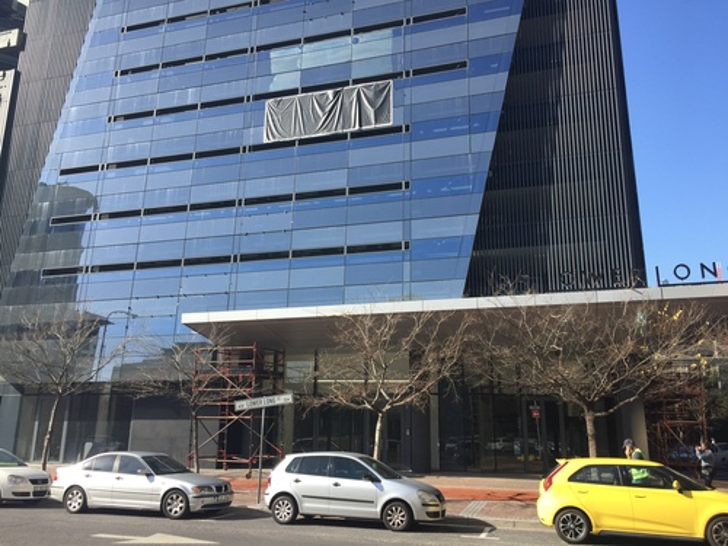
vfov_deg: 48.2
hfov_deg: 61.7
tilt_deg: +13.6
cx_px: 364
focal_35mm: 29
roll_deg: -1.3
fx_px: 610
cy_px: 273
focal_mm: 4.15
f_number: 2.2
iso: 32
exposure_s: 1/824
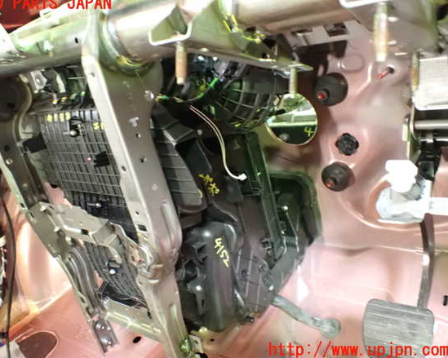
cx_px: 208
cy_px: 177
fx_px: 424
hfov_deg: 55.6
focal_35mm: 32
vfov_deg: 45.8
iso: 1600
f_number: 2.3
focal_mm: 5.4
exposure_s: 1/8
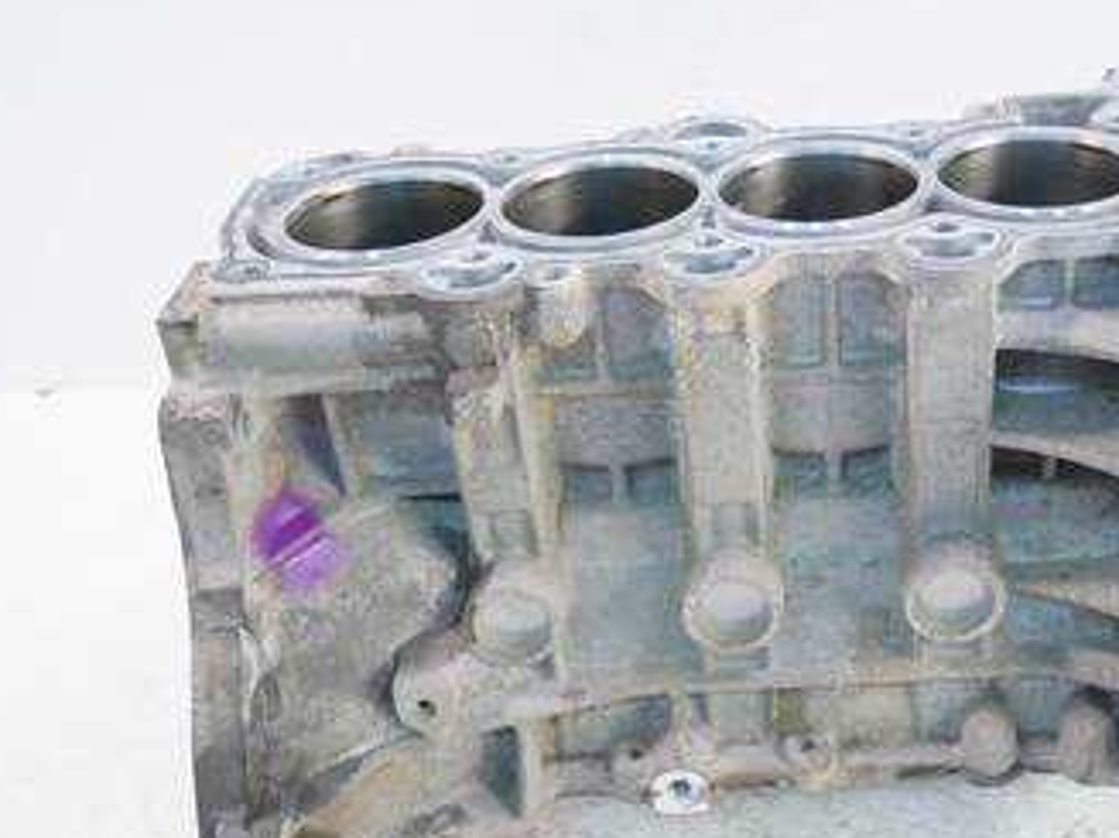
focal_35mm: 47
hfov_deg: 40.1
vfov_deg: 30.7
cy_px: 544
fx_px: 1519
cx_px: 719
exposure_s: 1/60
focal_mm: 16
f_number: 3.9
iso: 400
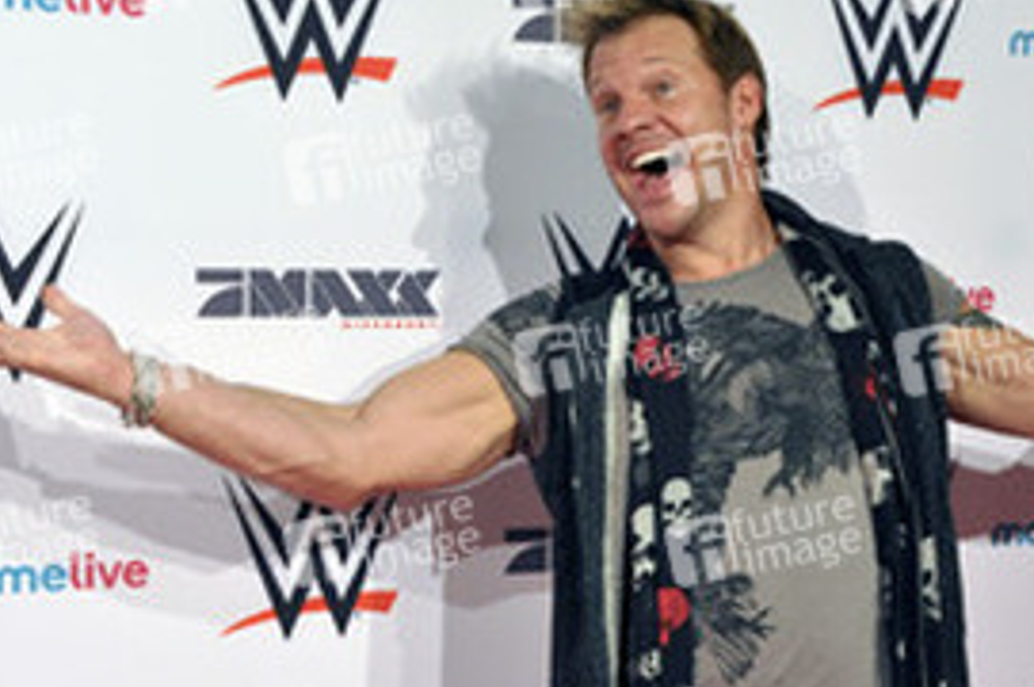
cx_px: 662
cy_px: 447
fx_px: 2295
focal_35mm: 80
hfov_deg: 25.3
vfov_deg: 17.0
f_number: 6.3
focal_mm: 32
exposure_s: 1/160
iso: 1000
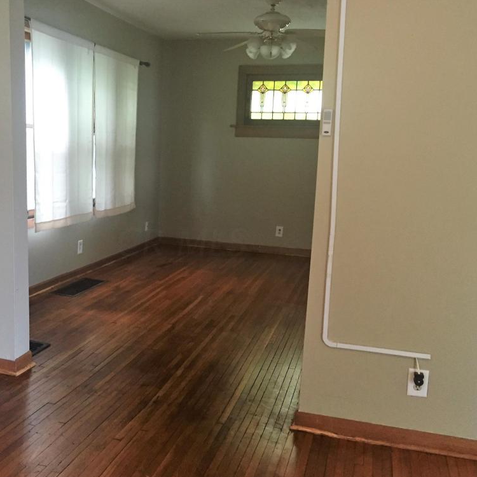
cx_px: 182
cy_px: 242
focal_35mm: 35
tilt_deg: -10.1
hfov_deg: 46.8
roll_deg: +0.0
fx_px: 546
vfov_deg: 47.2
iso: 250
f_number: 2.2
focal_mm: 4.15
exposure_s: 1/24
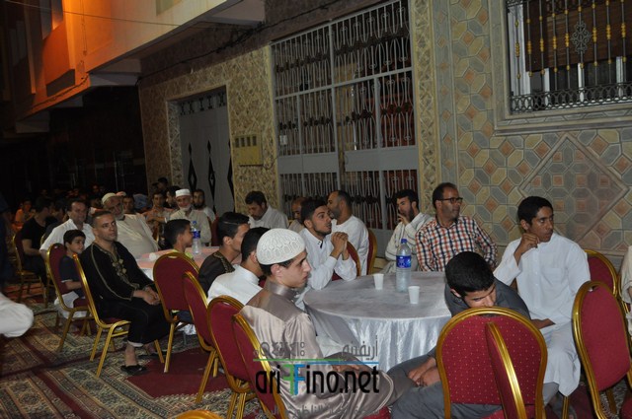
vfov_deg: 39.9
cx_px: 316
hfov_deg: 57.3
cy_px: 210
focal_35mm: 33
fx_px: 579
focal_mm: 22
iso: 800
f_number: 3.5
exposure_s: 1/60
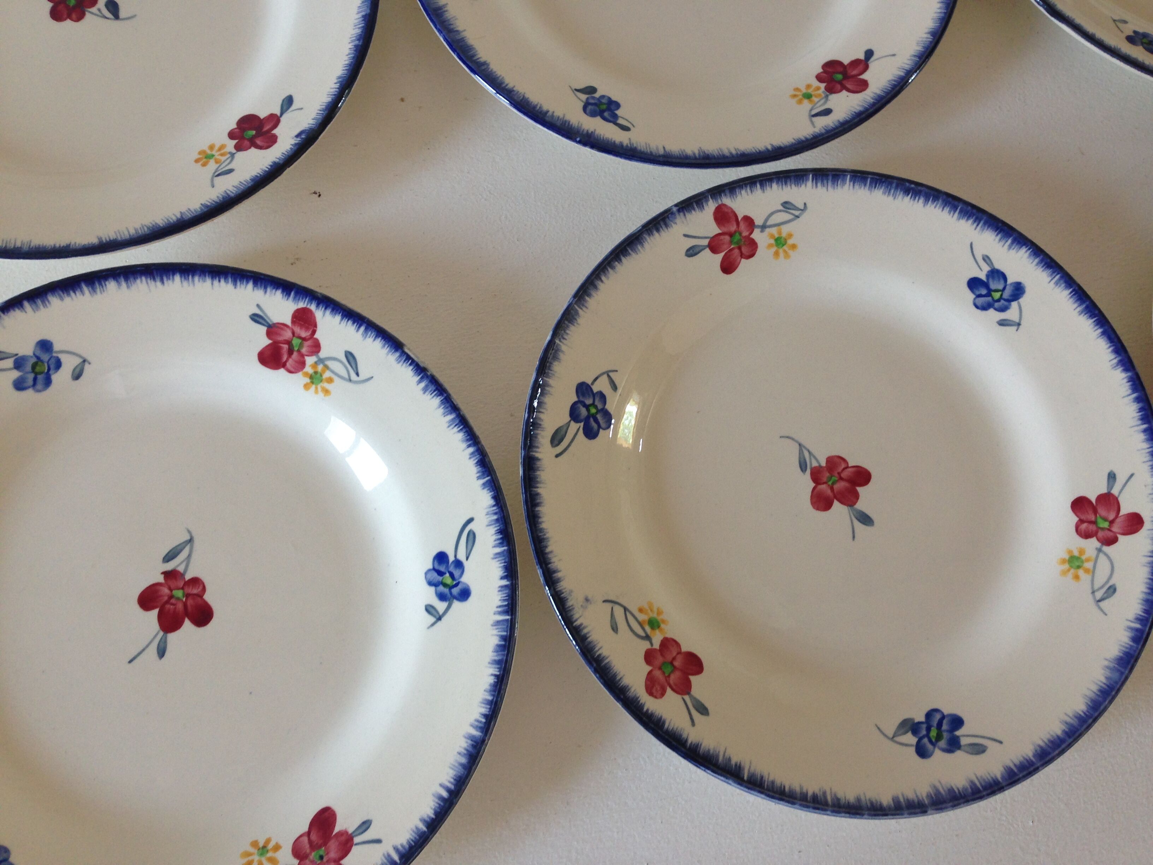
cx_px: 576
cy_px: 432
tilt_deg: -75.2
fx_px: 1099
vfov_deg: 42.9
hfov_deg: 55.4
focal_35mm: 33
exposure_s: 1/20
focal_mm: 4.12
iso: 50
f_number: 2.4
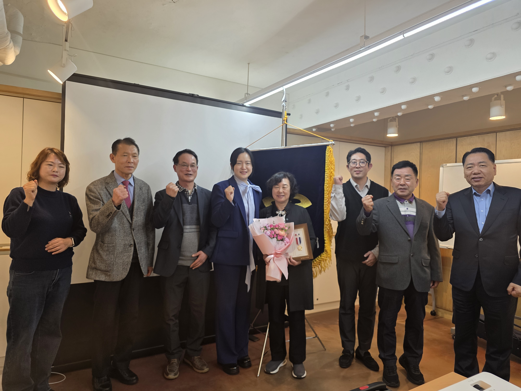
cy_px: 196
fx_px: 346
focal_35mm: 23
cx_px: 260
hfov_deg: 73.9
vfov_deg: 58.9
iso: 125
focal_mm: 6.3
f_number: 1.7
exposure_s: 1/120
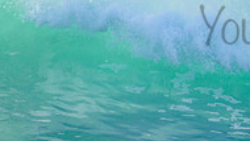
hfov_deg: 1.1
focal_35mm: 1959
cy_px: 5
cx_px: 422
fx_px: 12990
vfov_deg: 0.6
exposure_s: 1/2000
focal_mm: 500
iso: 220
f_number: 5.6
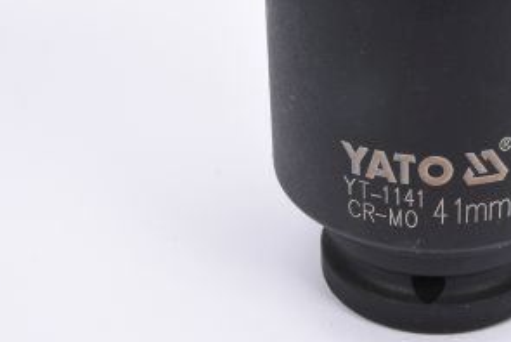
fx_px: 1974
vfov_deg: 9.8
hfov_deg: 14.6
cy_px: 52
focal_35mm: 139
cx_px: 446
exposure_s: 1/125
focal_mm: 50
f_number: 16
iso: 250
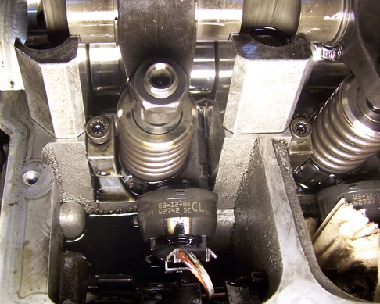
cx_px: 160
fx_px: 461
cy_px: 137
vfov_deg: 36.5
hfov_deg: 44.6
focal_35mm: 41
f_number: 2.7
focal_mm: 5.6
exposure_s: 1/20
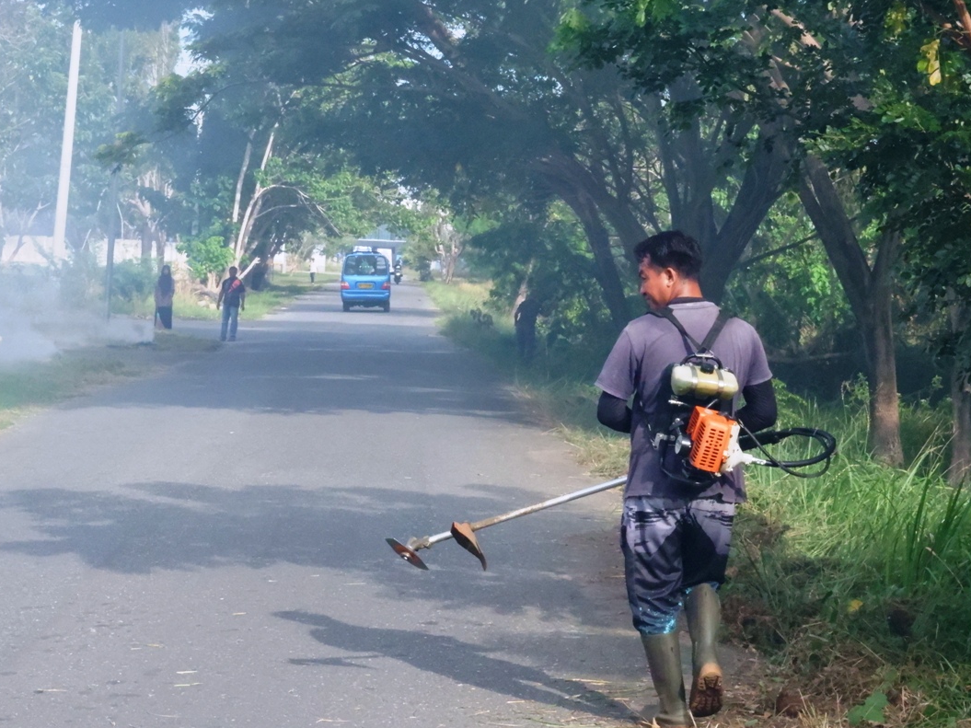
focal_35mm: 93
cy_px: 423
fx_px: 2608
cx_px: 625
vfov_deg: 15.9
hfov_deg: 21.0
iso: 6400
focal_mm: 45
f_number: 22
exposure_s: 1/1100
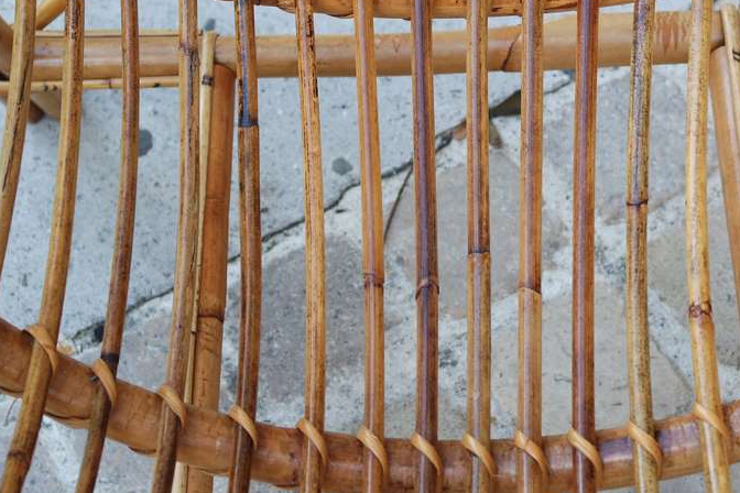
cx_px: 454
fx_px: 1727
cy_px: 130
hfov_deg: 24.1
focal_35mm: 84
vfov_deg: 16.2
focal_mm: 32
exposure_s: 1/60
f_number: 4.5
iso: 200
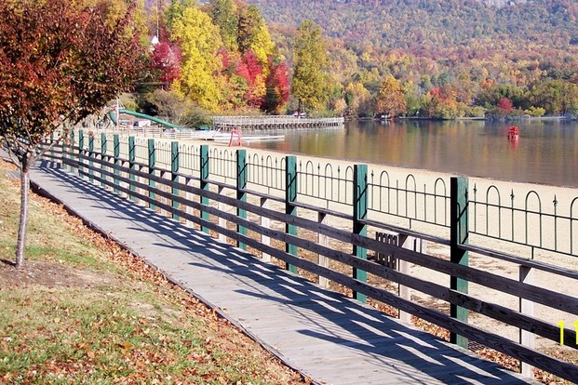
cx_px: 354
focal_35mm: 56
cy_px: 109
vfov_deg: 24.0
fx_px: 899
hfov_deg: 35.5
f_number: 3.4
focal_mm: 8
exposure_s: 1/500
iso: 100
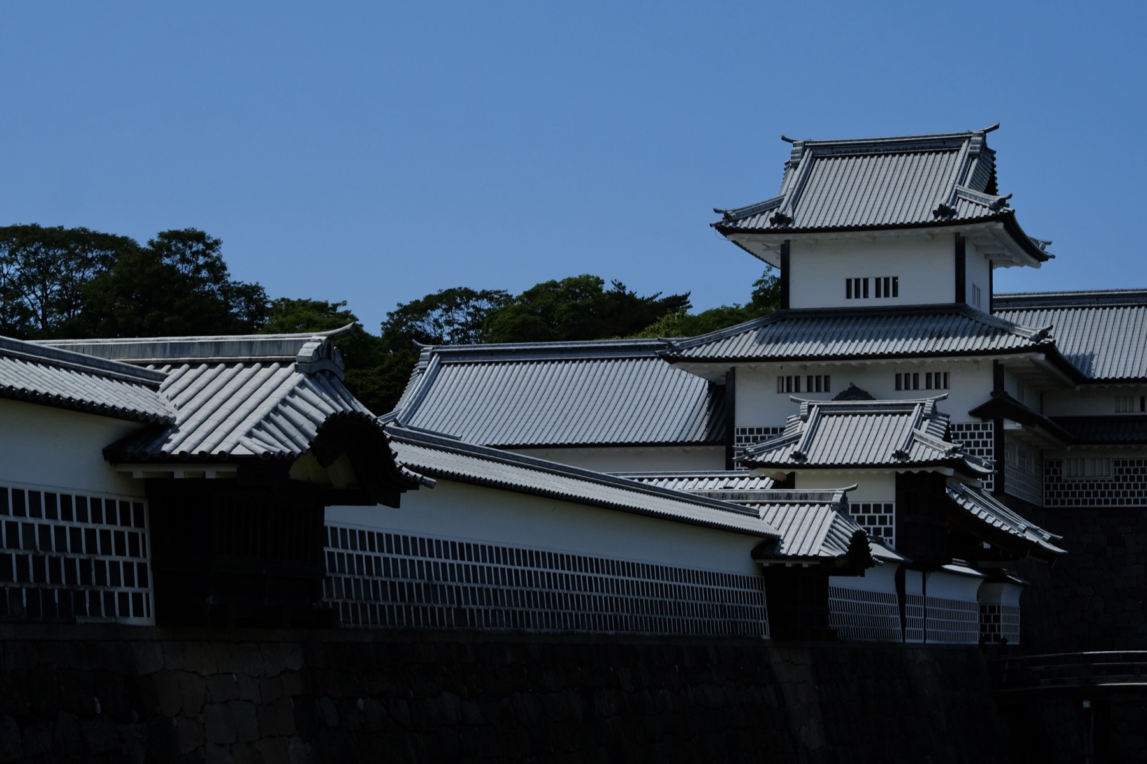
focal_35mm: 75
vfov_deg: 18.2
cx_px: 574
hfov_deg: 27.0
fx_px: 2389
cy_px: 382
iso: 500
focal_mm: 50
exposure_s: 1/4000
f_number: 6.4
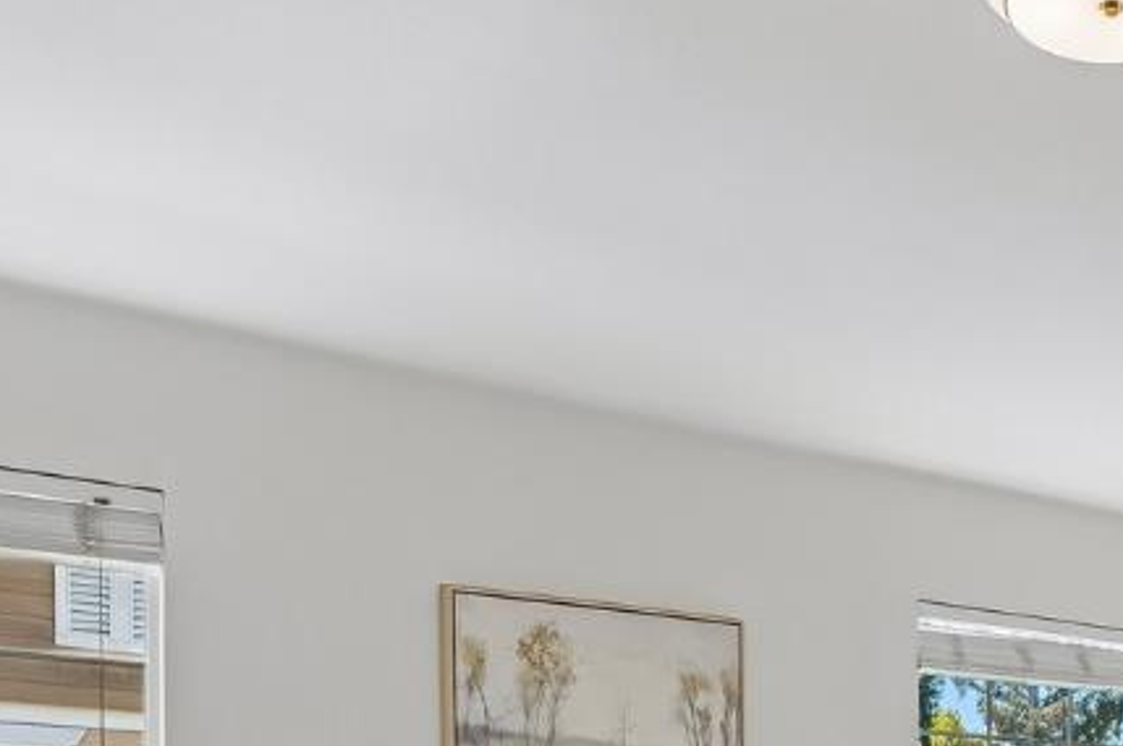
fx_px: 1527
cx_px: 1157
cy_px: 925
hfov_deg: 35.9
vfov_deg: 24.5
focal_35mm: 49
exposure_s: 1/60
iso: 640
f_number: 8
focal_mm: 14
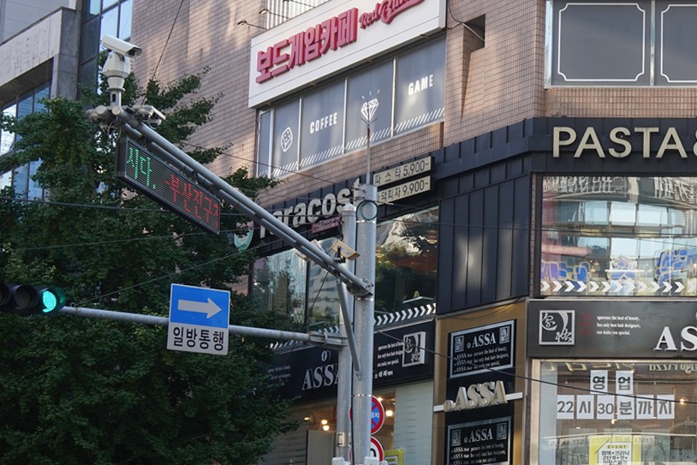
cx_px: 749
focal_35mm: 86
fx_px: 1665
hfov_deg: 22.4
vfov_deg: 15.8
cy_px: 355
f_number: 11
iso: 400
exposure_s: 1/100
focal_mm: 35
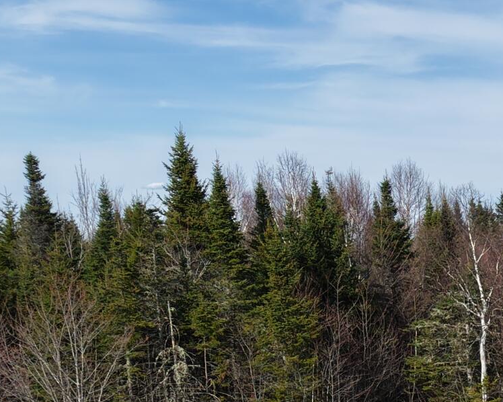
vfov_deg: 15.9
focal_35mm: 94
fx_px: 1399
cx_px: 1004
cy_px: 444
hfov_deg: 16.0
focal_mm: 8.67
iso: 130
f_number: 1.8
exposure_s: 1/3200
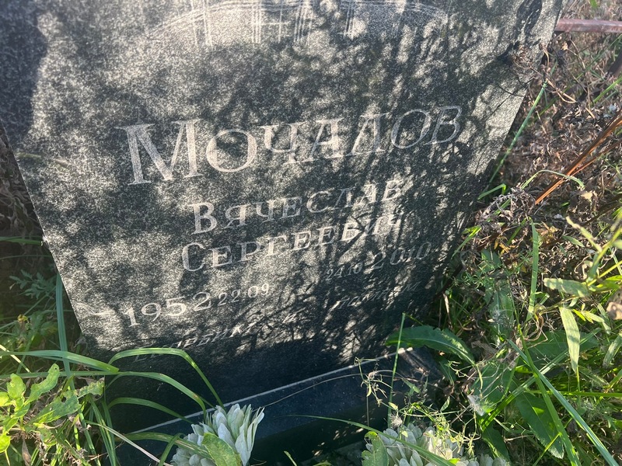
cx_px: 311
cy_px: 233
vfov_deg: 53.1
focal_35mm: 26
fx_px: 467
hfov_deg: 67.3
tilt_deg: -44.9
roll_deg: -11.5
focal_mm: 5.7
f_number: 1.5
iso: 40
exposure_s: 1/191
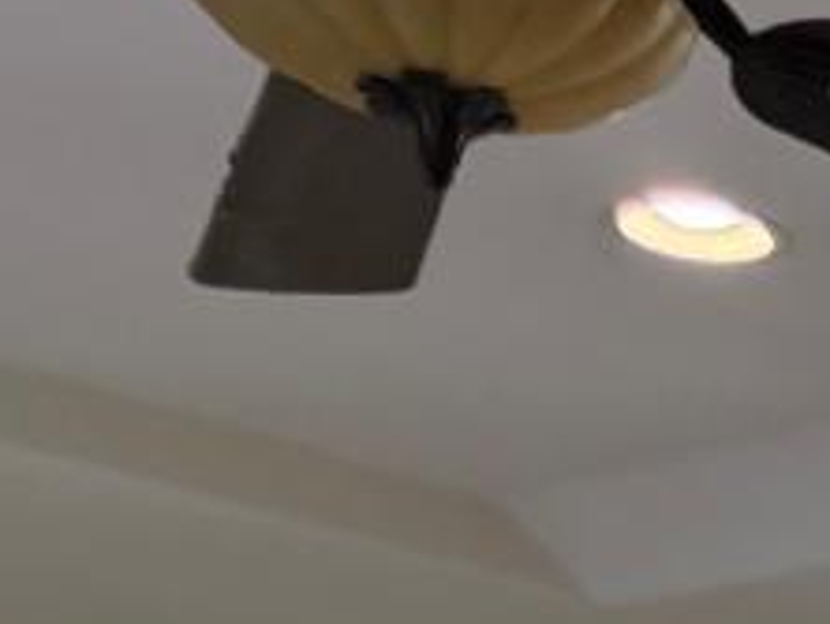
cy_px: 1878
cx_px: 2565
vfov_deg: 7.9
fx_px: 3889
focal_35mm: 162
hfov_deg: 9.4
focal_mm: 6.76
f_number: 1.78
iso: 200
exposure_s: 1/137
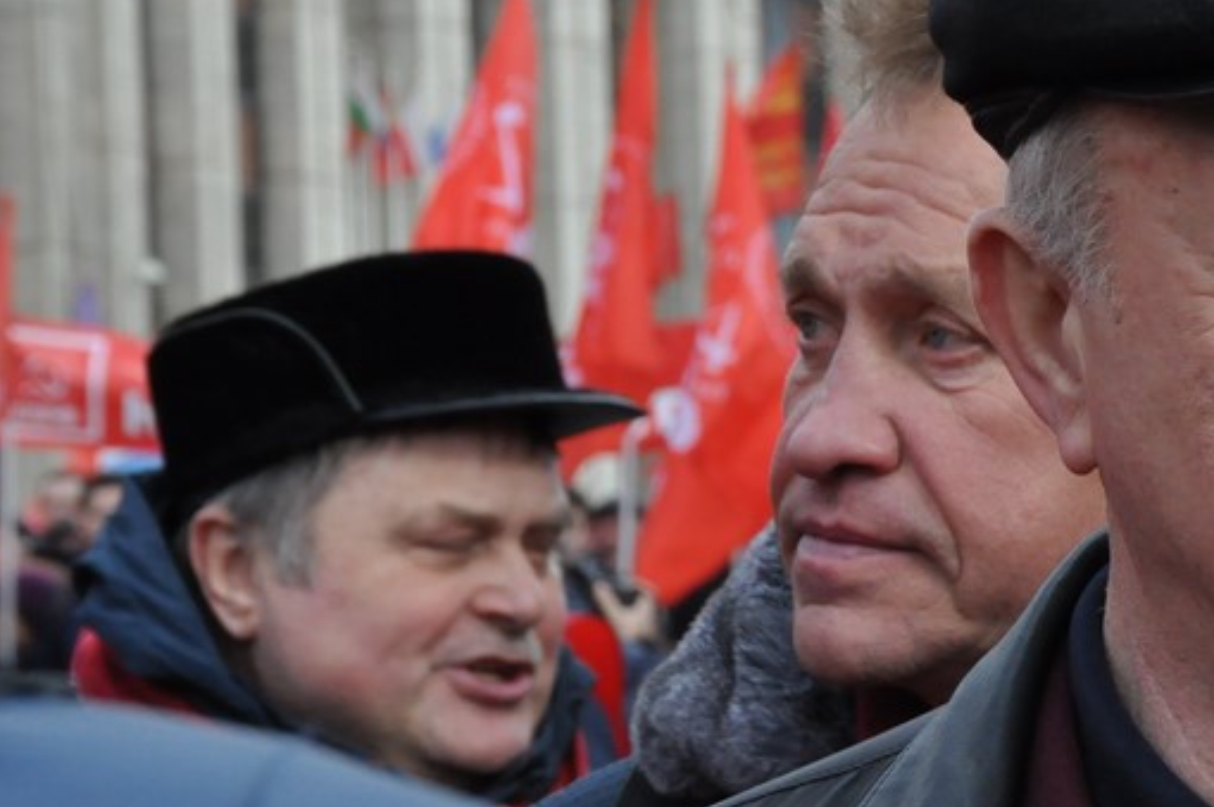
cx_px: 1262
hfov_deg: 8.0
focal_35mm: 255
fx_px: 8595
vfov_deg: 5.4
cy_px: 283
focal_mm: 75
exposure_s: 1/500
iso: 1000
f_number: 11
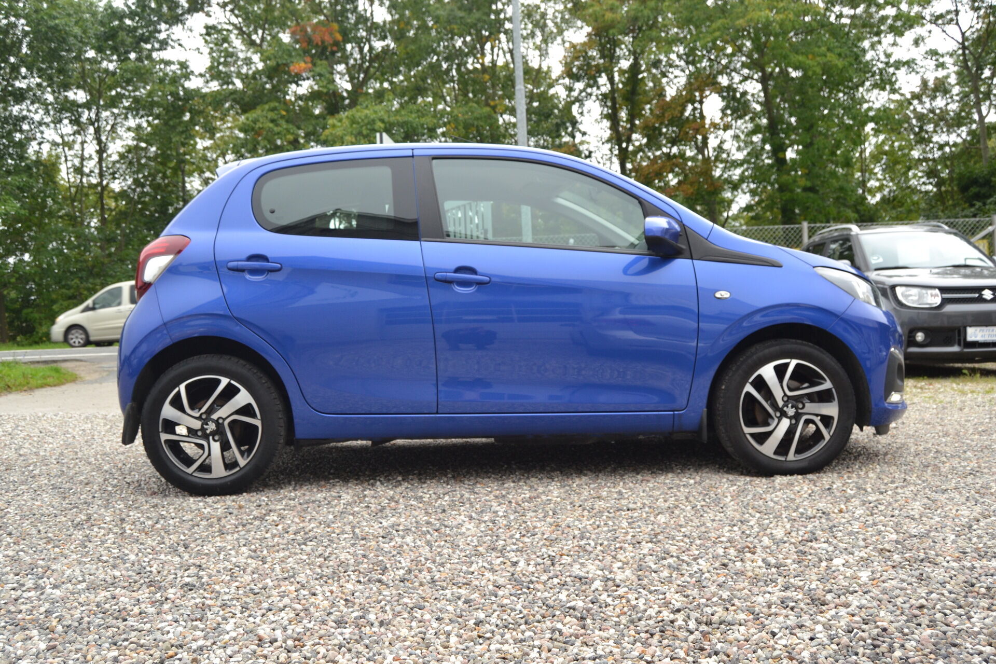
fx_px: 830
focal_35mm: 30
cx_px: 498
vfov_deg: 43.6
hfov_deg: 61.9
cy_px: 332
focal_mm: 20
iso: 320
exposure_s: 1/125
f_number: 5.6
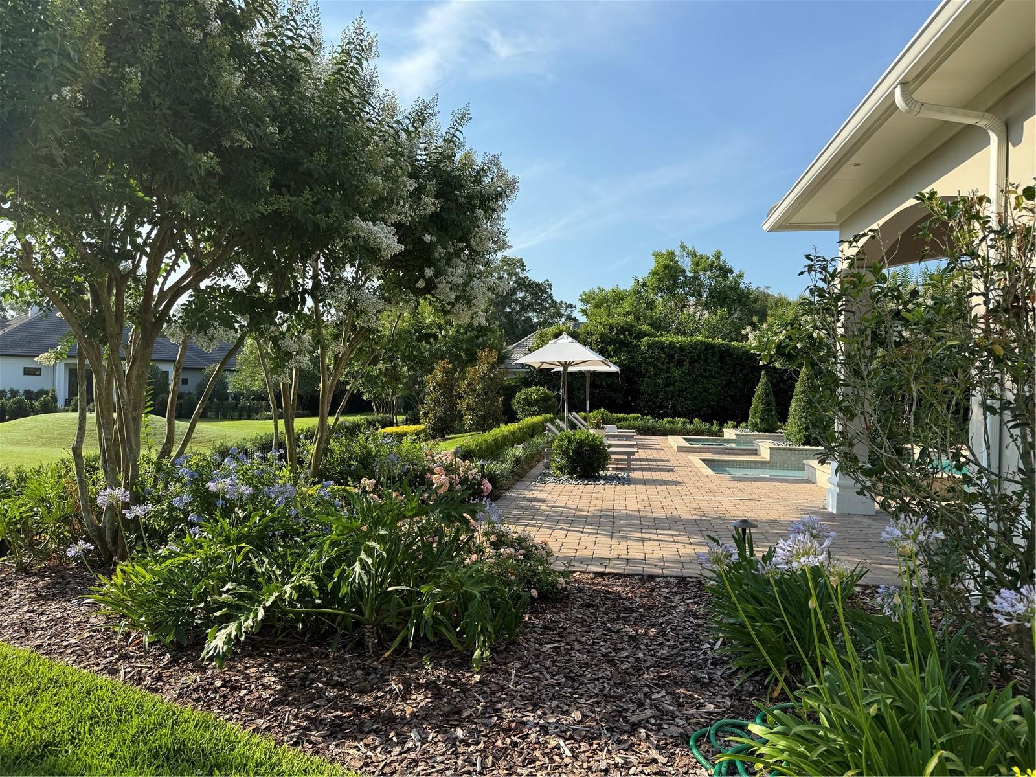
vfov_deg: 56.8
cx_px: 518
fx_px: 718
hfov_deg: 71.6
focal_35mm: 24
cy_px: 388
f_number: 1.78
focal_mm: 6.76
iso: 80
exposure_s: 1/2525
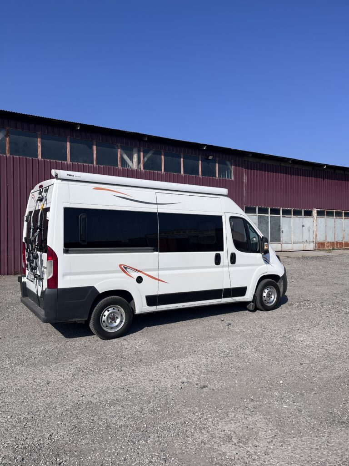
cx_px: 174
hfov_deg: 53.1
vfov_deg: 67.3
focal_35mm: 26
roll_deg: +0.6
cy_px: 233
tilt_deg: +0.4
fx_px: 350
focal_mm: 5.1
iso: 50
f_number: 1.6
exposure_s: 1/5848
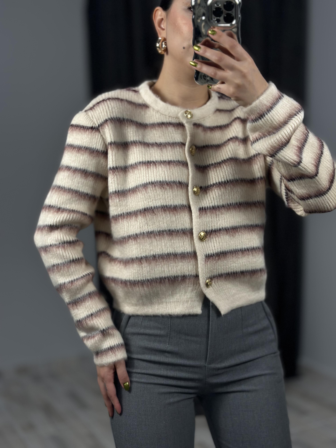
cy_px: 224
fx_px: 621
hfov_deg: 30.3
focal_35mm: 48
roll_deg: +3.7
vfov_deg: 39.7
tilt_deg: -31.4
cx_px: 168
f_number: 1.78
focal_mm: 6.86
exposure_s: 1/100
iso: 100
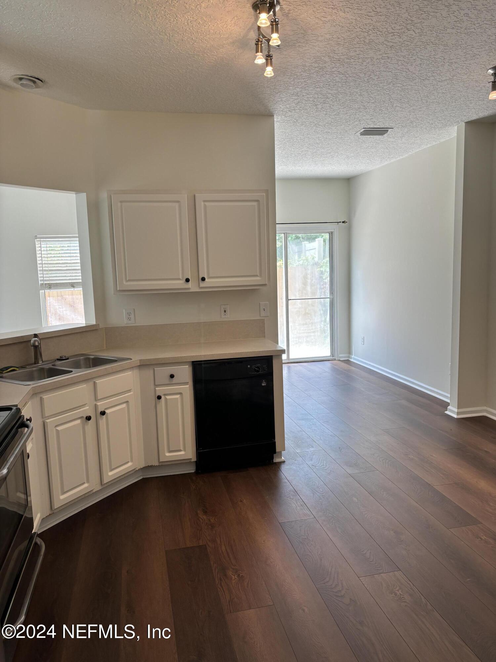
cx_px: 248
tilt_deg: -7.5
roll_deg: +1.1
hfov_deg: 53.1
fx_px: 497
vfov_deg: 67.3
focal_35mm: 26
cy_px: 331
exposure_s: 1/120
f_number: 1.6
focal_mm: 5.96
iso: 40
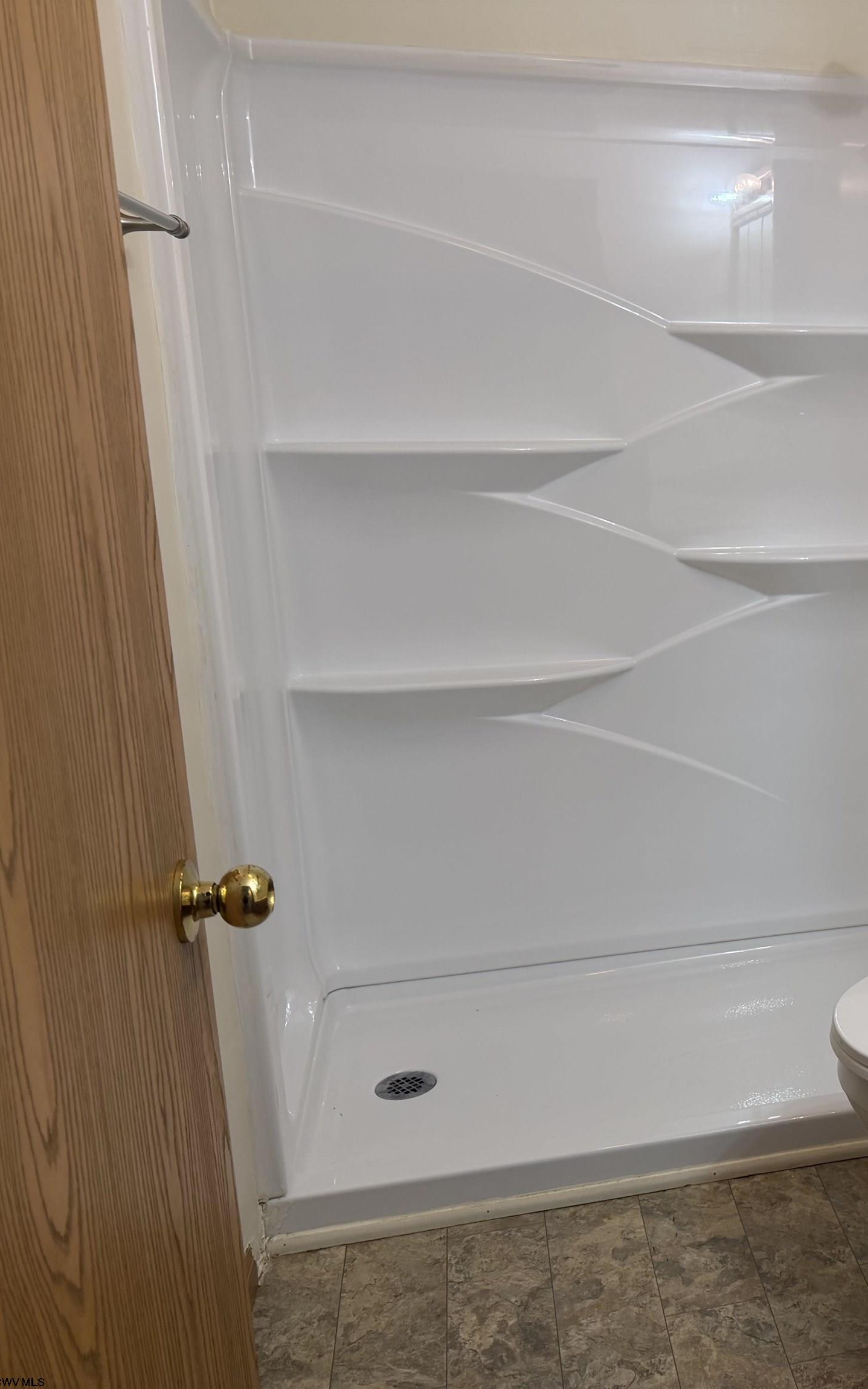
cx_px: 847
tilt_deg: -13.5
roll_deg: +0.2
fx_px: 1287
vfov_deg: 56.7
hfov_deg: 34.3
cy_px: 694
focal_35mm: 34
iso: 125
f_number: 1.78
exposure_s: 1/60
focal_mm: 6.76
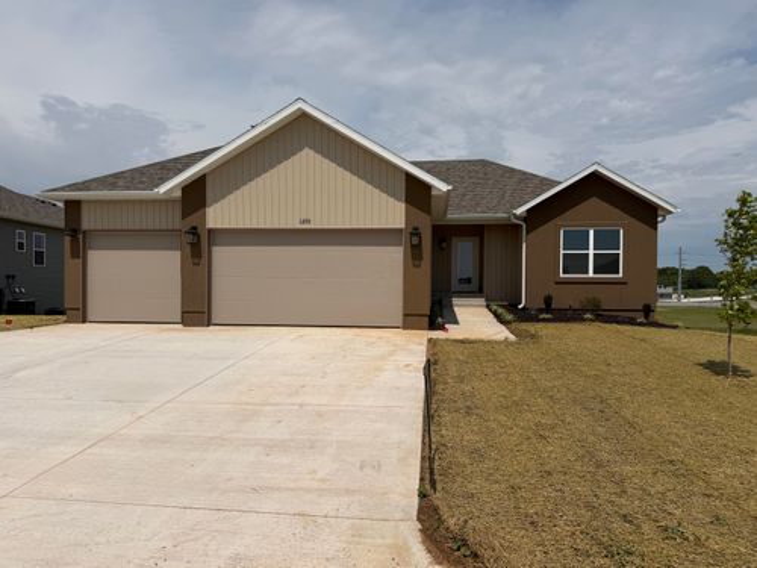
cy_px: 284
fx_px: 525
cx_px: 378
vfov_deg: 56.8
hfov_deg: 71.6
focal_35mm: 24
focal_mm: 6.76
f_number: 1.78
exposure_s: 1/17544
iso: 80
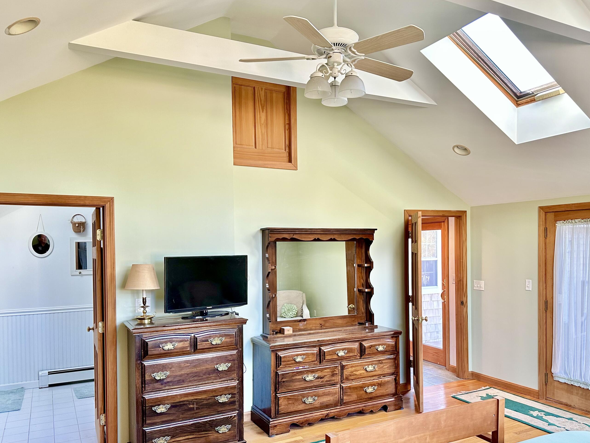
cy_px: 249
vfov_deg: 49.6
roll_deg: +0.7
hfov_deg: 63.4
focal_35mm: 28
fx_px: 477
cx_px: 304
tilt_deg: -1.1
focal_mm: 6.86
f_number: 1.78
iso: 160
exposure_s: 1/60
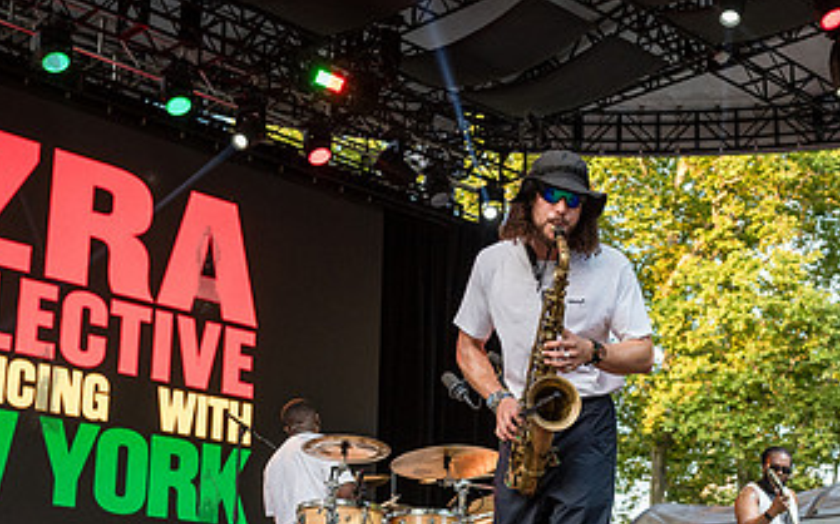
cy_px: 390
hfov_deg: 32.8
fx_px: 1419
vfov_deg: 20.8
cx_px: 529
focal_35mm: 62
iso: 1000
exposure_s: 1/320
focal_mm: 35
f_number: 4
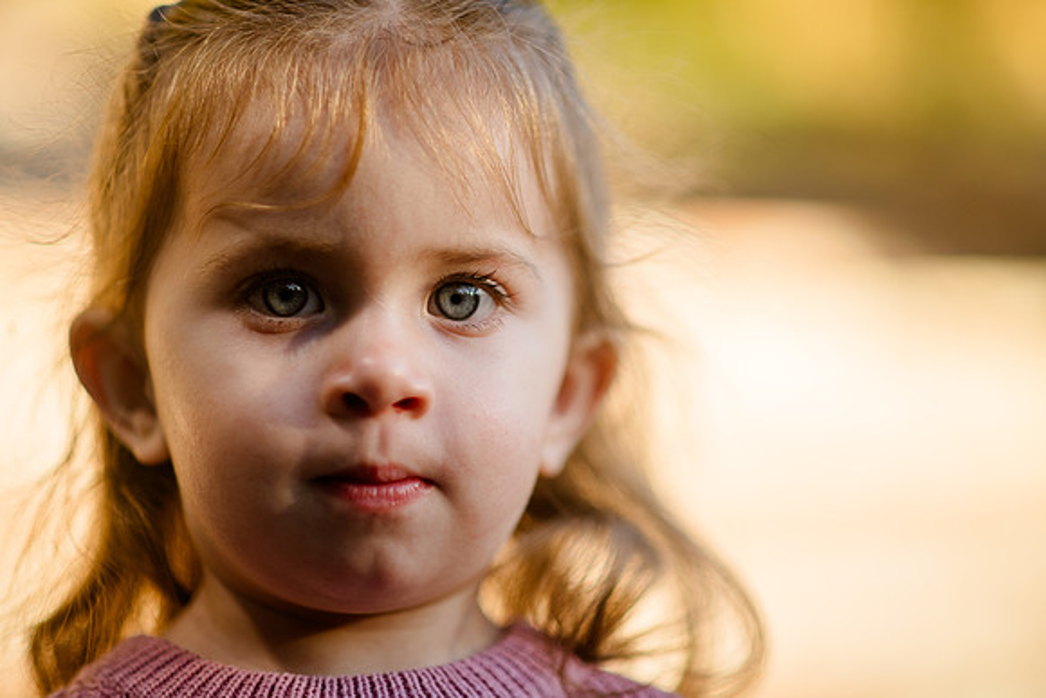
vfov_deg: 13.0
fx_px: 3051
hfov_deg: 19.5
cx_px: 523
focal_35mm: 105
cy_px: 349
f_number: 2
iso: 200
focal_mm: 105
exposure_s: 1/1000
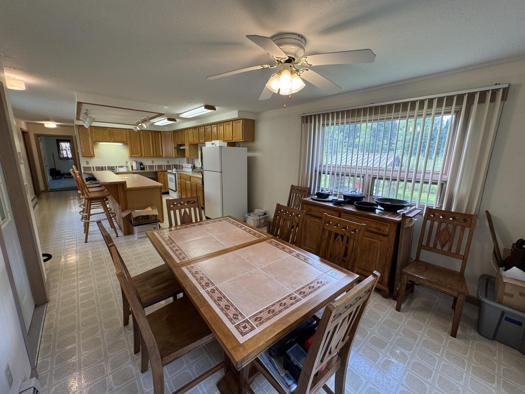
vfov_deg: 85.7
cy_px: 197
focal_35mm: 14
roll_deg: -1.2
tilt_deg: -11.9
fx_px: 212
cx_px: 262
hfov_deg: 102.1
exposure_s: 1/120
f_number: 2.2
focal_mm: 2.22
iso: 125
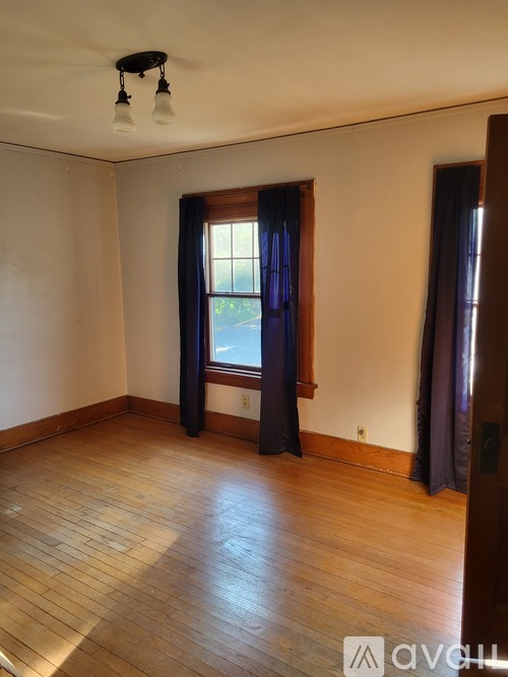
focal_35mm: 26
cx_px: 254
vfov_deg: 67.3
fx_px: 509
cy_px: 338
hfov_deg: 53.0
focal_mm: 5.4
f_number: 1.8
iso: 160
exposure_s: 1/120
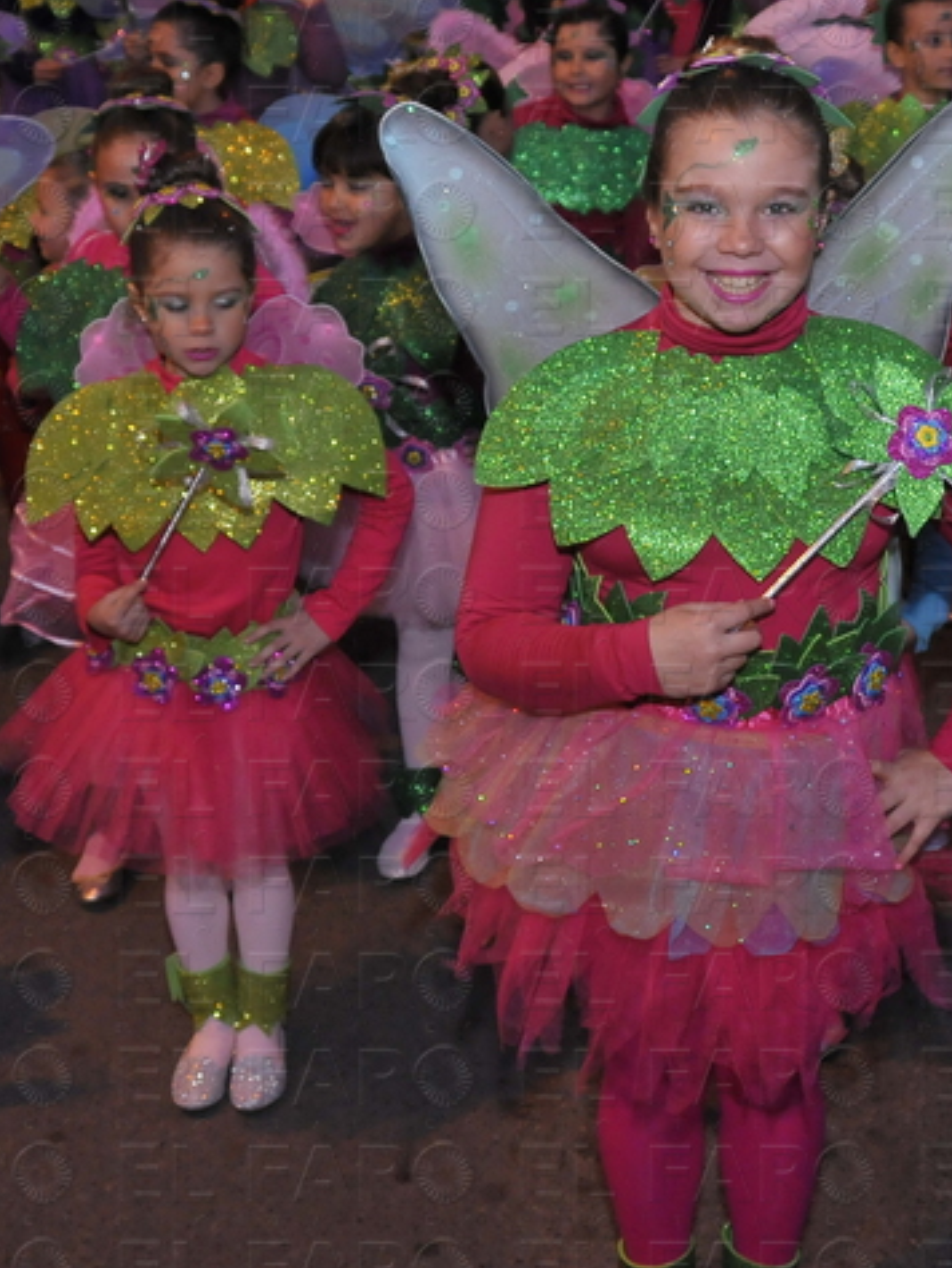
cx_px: 663
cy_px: 498
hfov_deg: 25.9
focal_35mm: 56
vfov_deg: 34.2
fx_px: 2052
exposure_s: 1/250
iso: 800
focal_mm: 18
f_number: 4
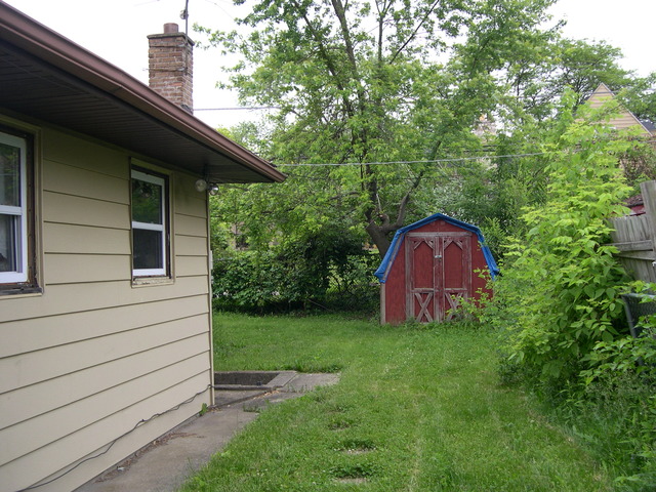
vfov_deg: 37.7
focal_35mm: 38
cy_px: 246
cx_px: 328
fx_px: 720
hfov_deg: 49.0
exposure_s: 1/257
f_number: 2.8
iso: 100
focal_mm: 8
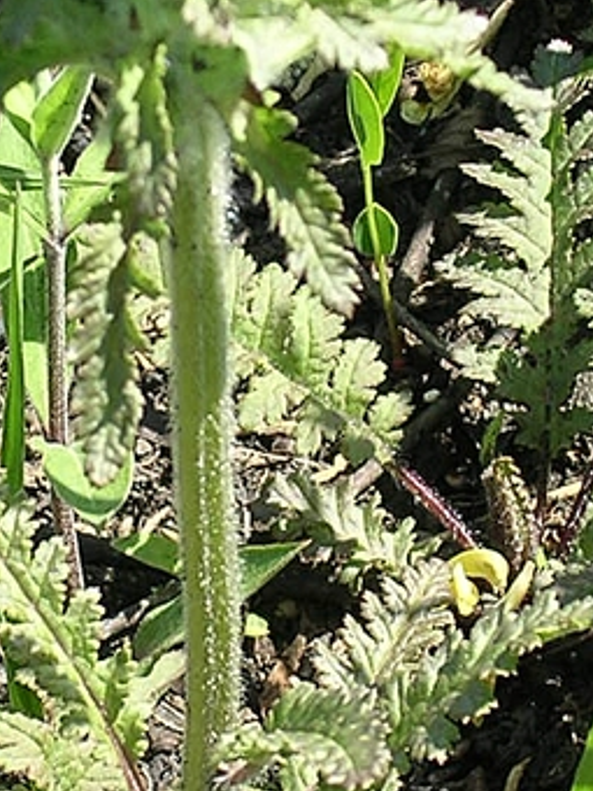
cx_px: 179
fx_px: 5916
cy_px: 491
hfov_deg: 5.7
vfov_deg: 7.6
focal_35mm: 259
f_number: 4.1
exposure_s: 1/190
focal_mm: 13
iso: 100
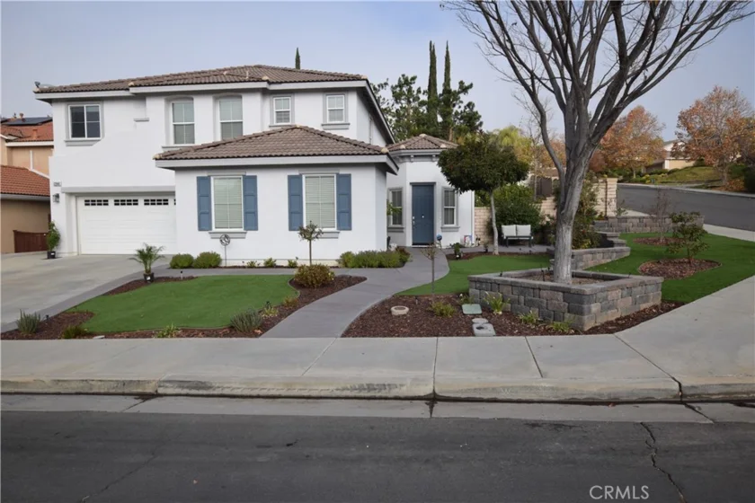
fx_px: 472
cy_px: 252
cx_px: 378
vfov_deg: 56.1
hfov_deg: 77.3
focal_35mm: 22
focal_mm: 15
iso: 200
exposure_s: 1/500
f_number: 8
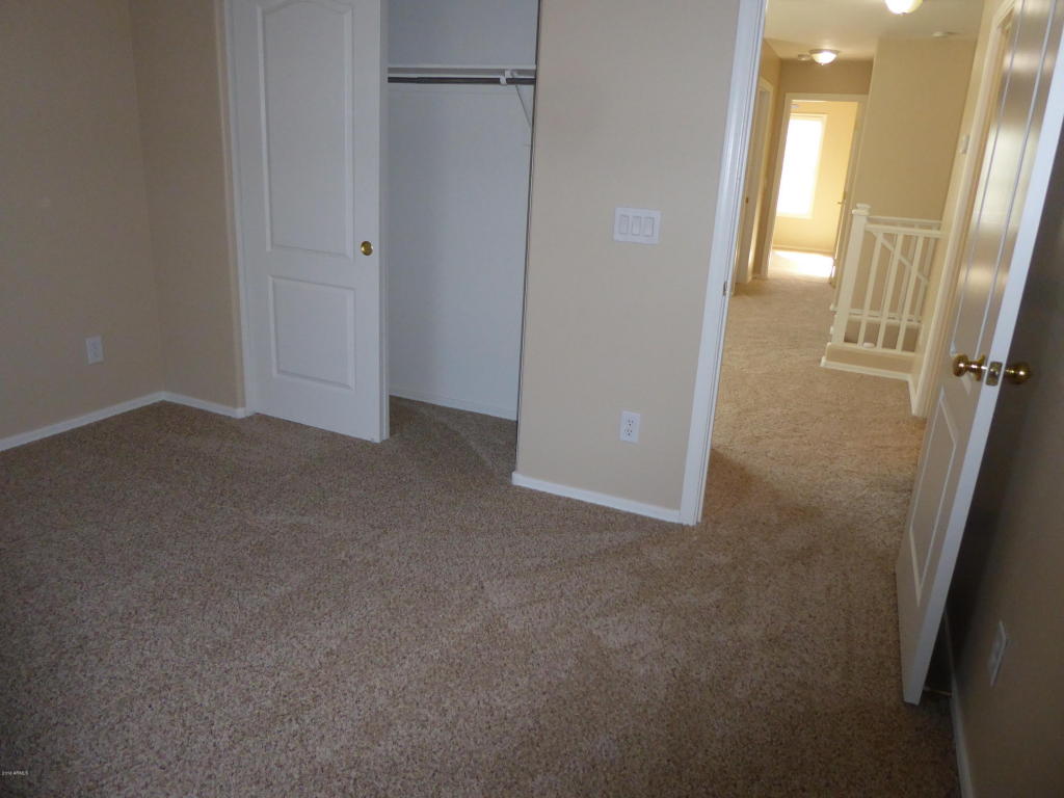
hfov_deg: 69.4
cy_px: 399
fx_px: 768
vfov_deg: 54.9
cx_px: 532
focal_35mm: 25
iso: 400
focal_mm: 4.3
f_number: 3.3
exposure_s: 1/125
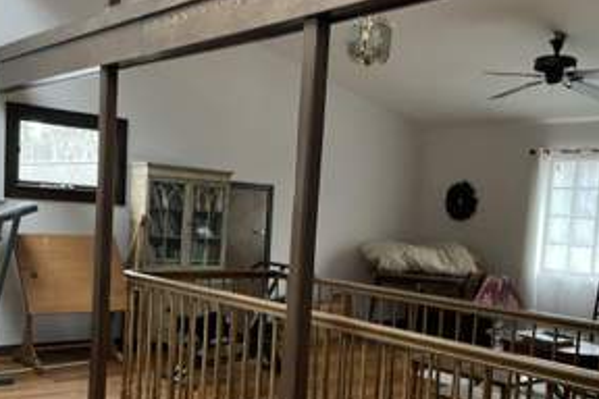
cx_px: 304
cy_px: 286
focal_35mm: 45
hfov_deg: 43.6
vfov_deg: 29.5
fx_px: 749
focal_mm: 4.2
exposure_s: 1/60
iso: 320
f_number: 1.6
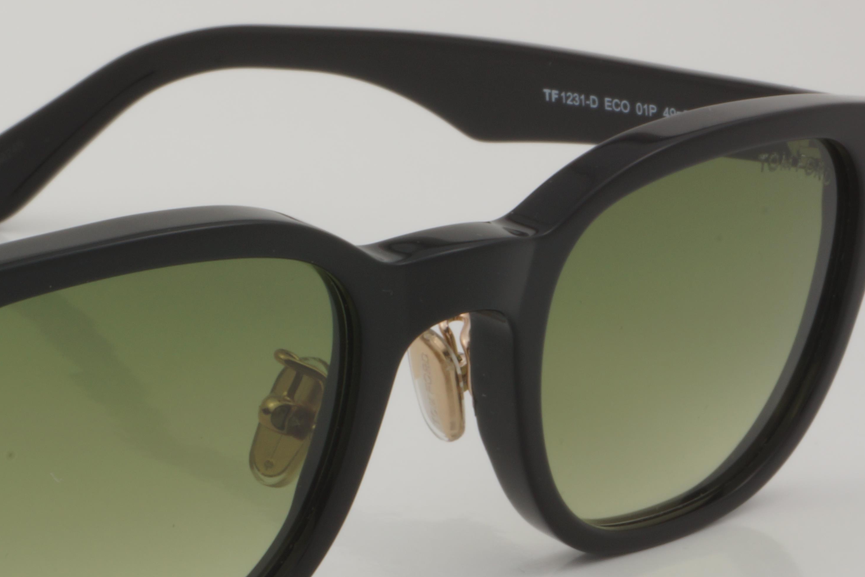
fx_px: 3676
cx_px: 66
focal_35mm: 153
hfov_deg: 13.3
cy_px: 408
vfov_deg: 9.0
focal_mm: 50
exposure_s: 1/3
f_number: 32
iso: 100
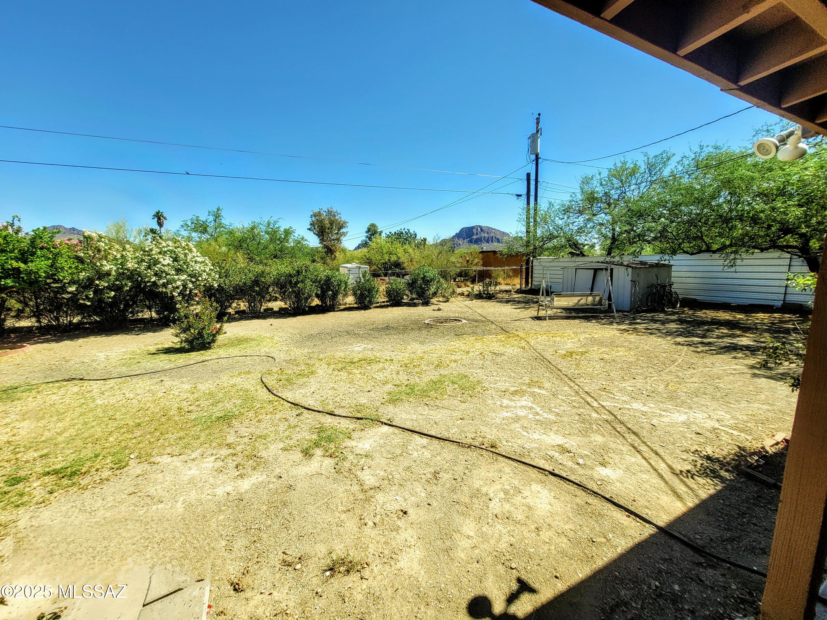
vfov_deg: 89.9
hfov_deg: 106.2
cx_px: 414
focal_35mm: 13
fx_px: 311
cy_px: 310
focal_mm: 1.74
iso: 40
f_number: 2.2
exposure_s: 1/1414
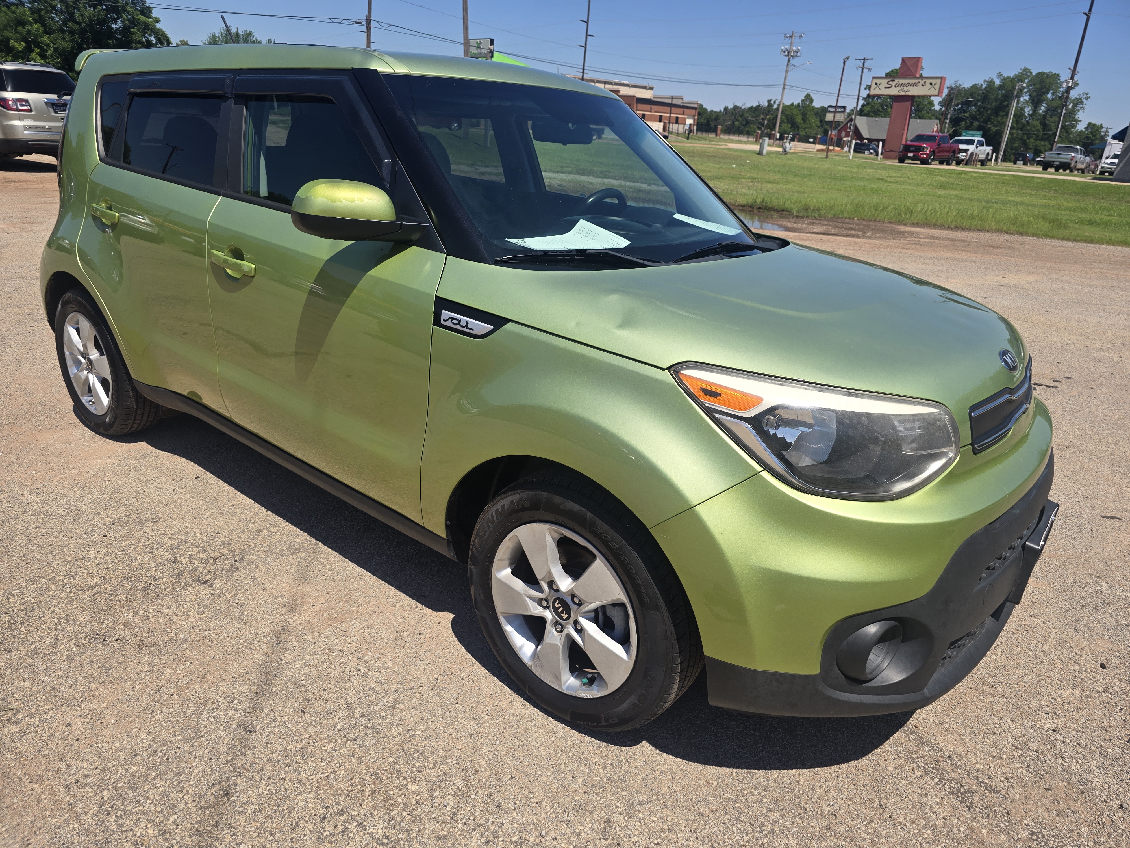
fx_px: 751
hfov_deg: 73.9
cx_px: 565
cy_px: 424
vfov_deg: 58.9
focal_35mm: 23
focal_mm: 6.3
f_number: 1.7
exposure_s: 1/973
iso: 12
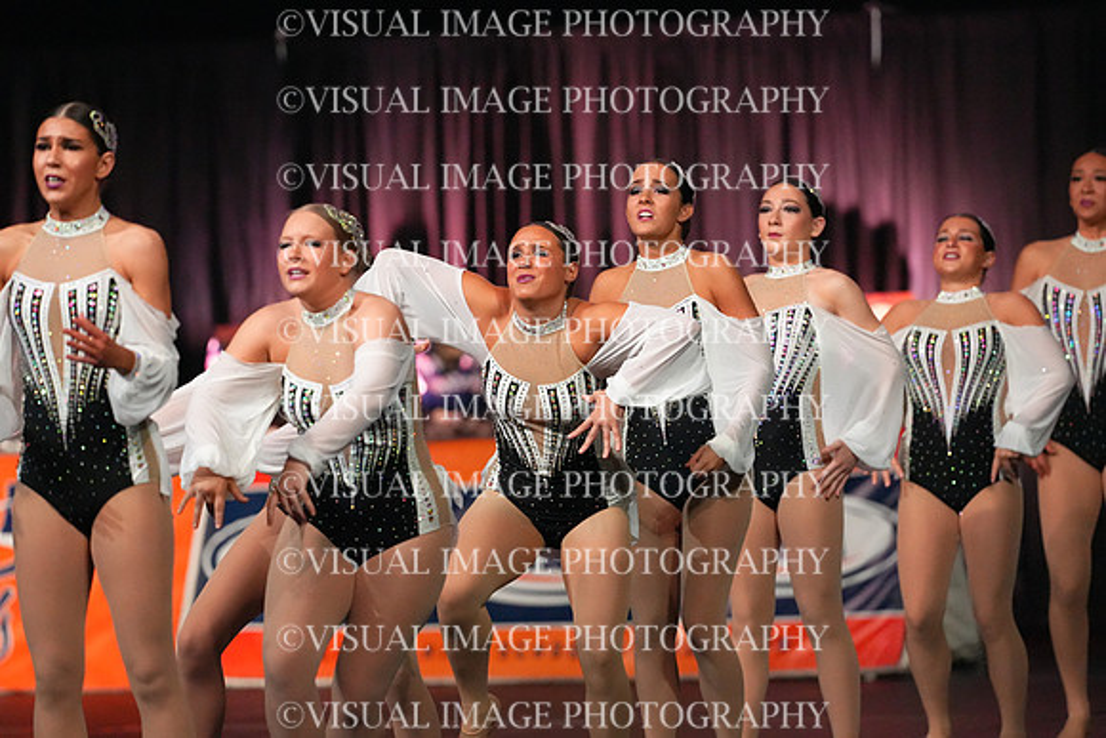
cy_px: 369
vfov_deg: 4.6
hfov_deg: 6.9
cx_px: 553
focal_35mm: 300
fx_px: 9218
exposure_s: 1/1250
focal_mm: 300
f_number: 3.5
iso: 16000
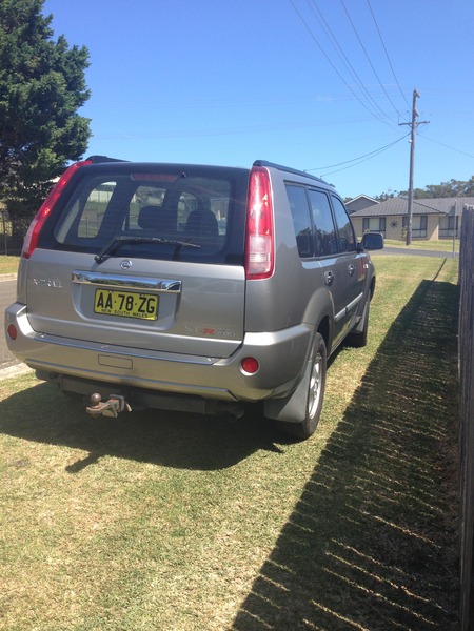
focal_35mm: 33
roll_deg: +0.6
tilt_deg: -5.2
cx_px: 237
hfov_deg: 42.9
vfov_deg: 55.4
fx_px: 602
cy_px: 316
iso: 50
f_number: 2.4
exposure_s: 1/903
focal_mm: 4.12
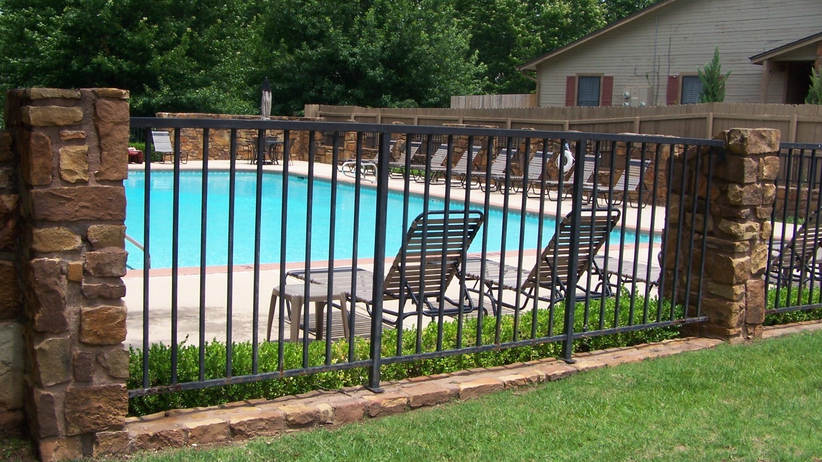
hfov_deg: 48.4
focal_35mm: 42
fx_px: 916
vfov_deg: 28.3
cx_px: 409
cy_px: 211
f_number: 4
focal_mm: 6.3
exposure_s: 1/640
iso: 80
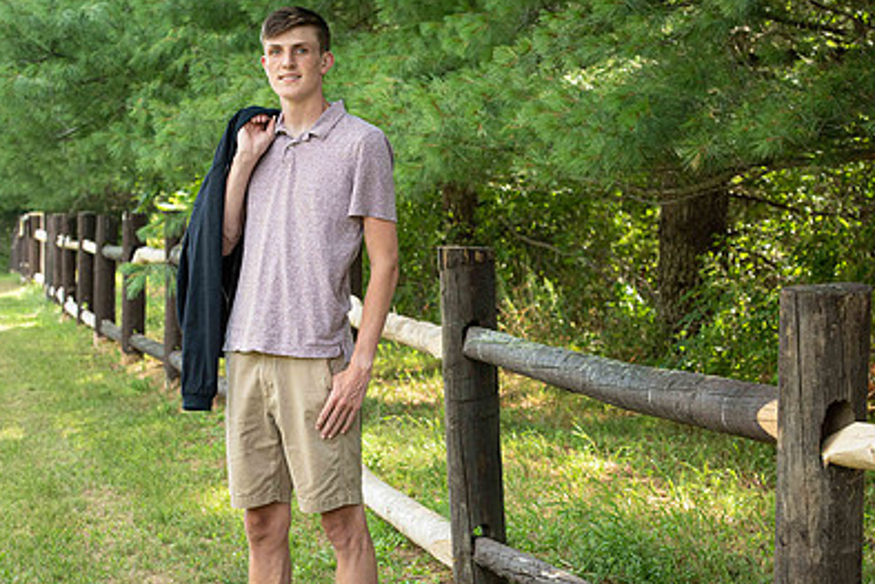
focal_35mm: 103
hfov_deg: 19.8
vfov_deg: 13.3
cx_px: 380
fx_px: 2504
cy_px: 365
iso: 500
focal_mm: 70
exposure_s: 1/200
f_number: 6.3
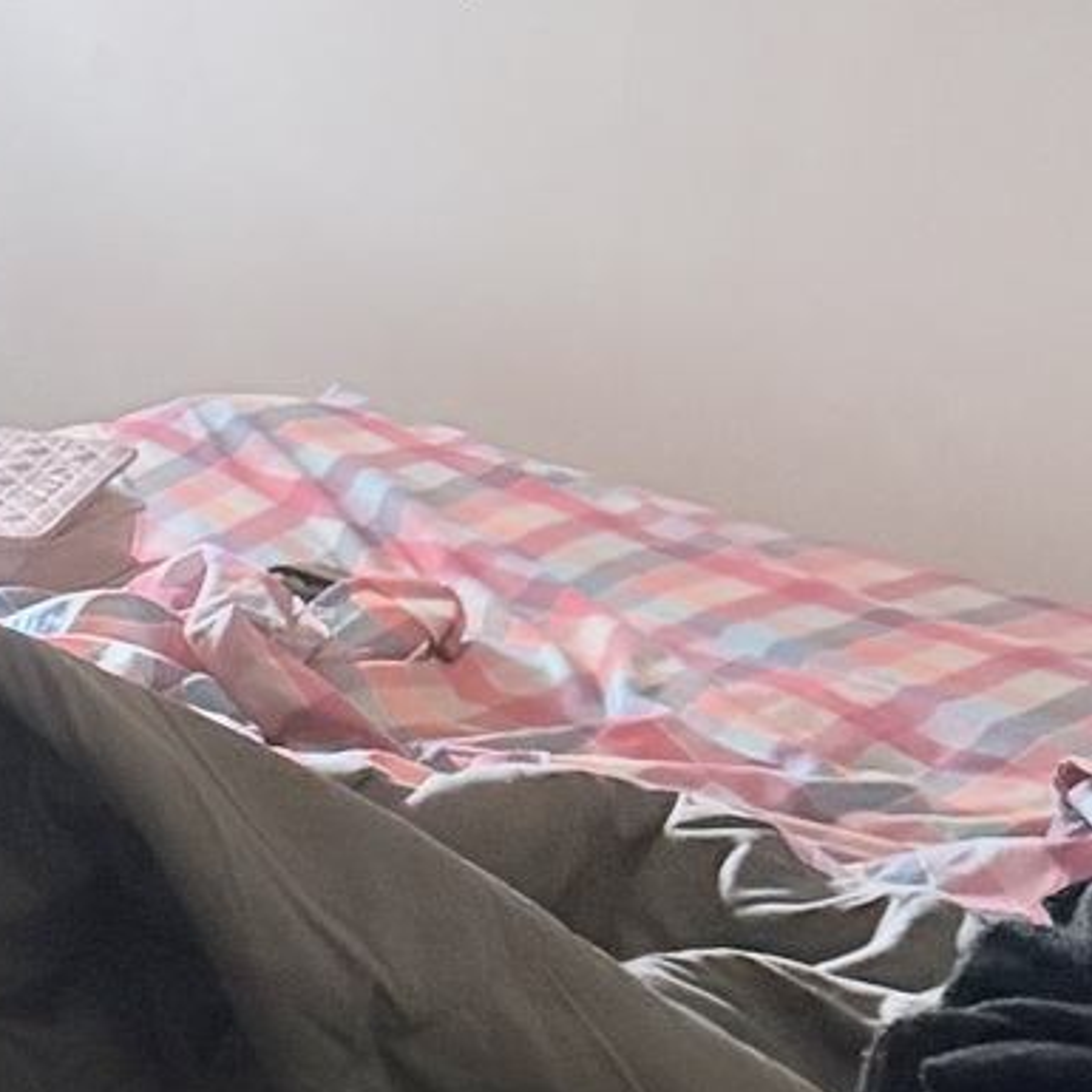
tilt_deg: -7.7
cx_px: -1083
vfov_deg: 13.5
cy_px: -102
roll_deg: -0.6
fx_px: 4533
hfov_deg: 12.2
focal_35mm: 127
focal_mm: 6.76
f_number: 1.78
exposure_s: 1/45
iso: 800
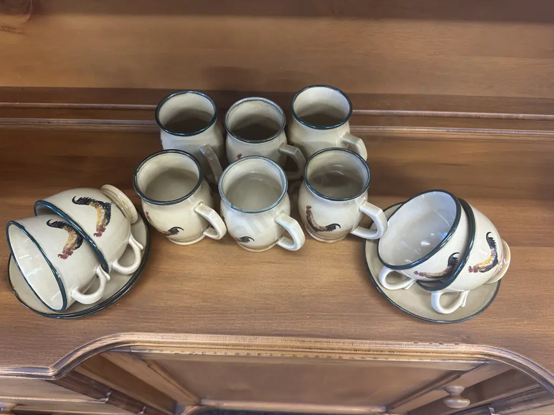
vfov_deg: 56.8
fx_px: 384
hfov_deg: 71.6
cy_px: 208
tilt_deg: -57.0
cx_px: 277
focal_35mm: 24
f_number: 1.78
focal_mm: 6.86
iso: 200
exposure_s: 1/50
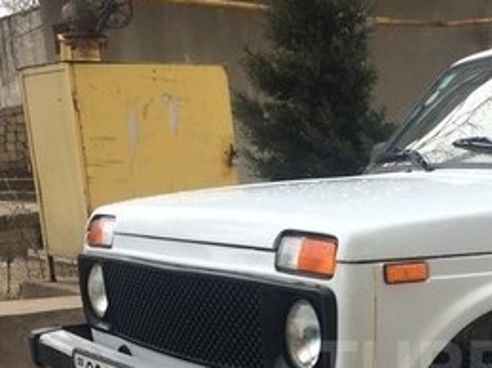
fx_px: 1051
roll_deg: +2.4
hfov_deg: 24.9
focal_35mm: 74
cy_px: 369
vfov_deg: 19.3
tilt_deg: -12.7
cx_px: 509
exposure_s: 1/1001
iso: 32
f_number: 2.2
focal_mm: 4.15
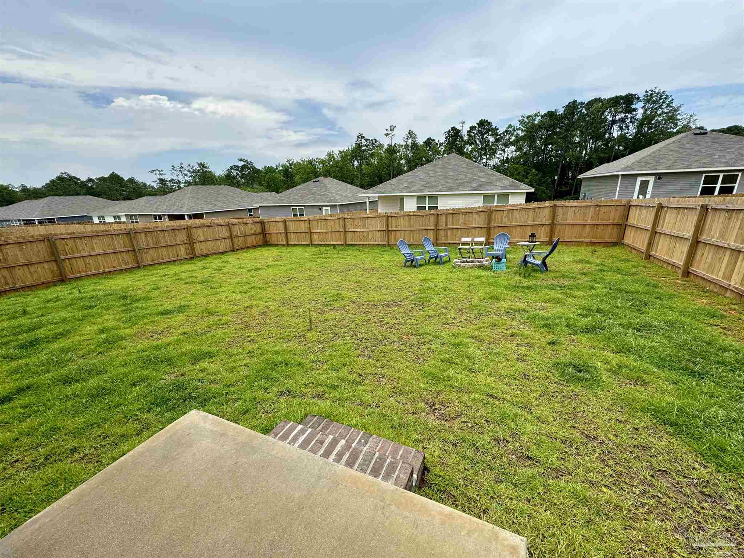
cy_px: 279
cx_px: 372
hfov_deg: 102.1
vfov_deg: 85.7
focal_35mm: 14
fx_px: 301
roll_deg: +1.7
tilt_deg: -15.7
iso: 50
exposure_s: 1/1020
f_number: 2.2
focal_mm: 2.22
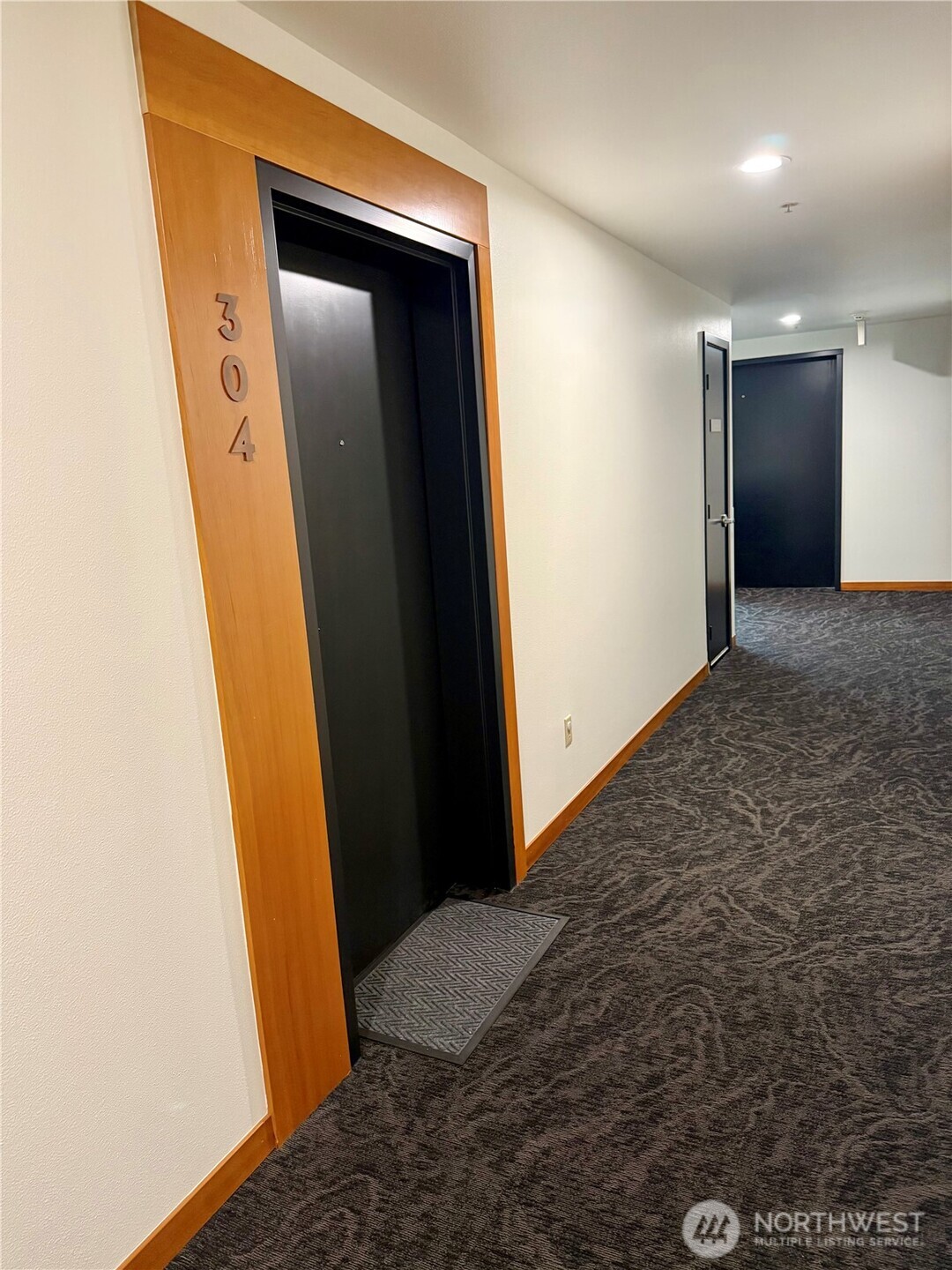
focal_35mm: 24
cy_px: 635
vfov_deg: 71.6
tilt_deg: -9.8
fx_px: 880
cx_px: 476
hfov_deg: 56.8
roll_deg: +3.7
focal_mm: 6.76
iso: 500
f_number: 1.78
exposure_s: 1/60
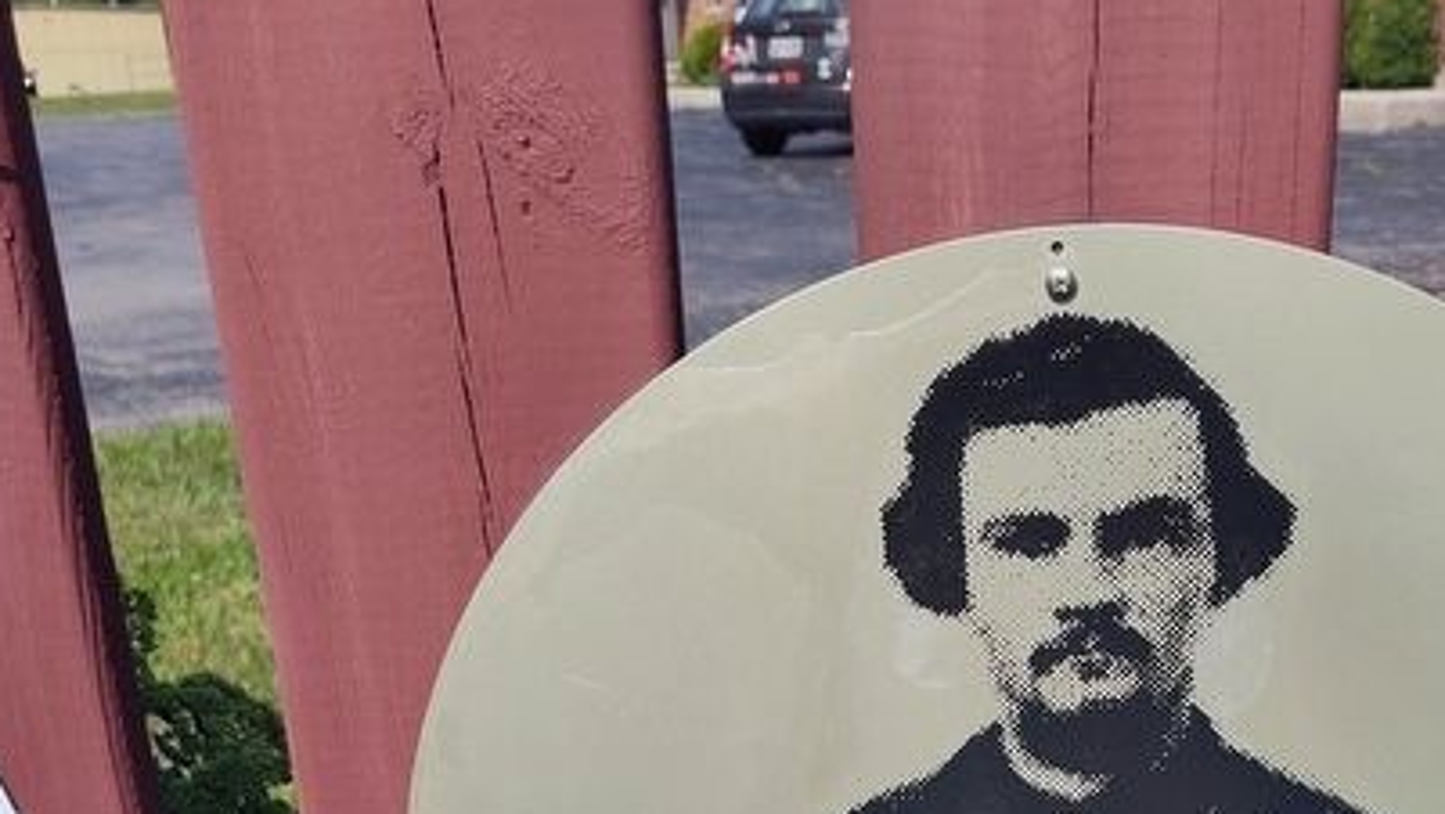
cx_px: 908
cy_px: 933
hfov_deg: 41.0
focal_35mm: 50
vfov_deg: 22.4
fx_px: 1917
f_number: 1.8
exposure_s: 1/2889
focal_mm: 5.56
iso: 100
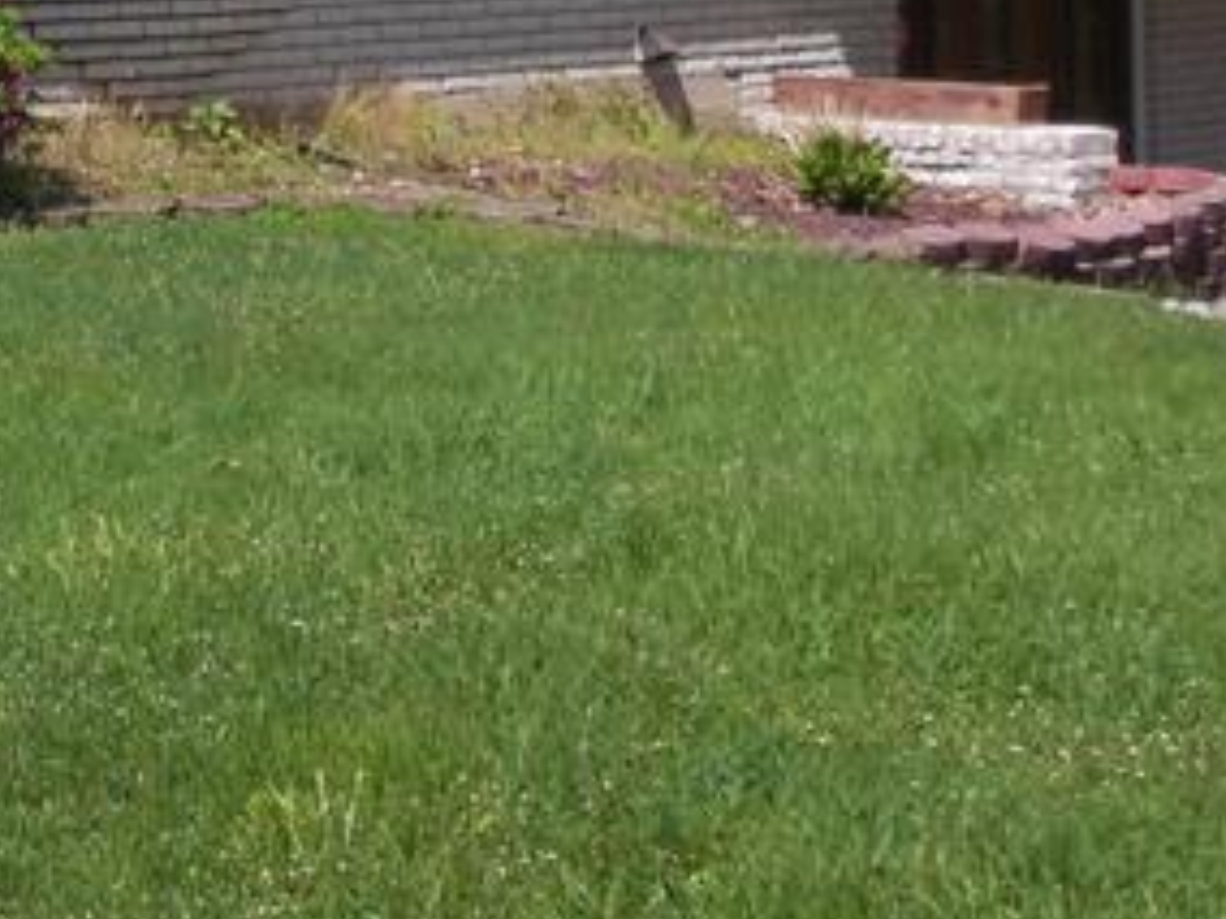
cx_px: 39
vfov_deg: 15.7
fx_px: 3188
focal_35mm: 90
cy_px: -220
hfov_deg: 21.1
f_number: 3.1
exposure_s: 1/1000
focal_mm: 4.5
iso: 125
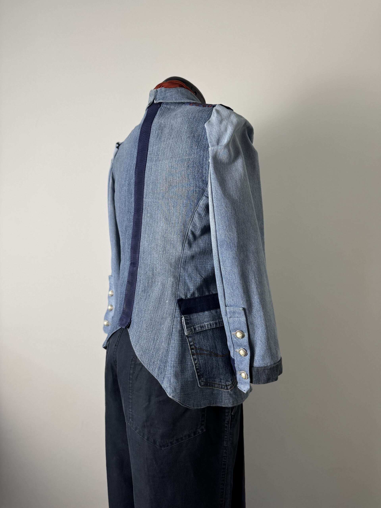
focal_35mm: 24
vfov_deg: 71.6
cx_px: 190
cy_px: 254
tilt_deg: -1.5
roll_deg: -2.0
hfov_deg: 56.8
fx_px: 352
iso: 160
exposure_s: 1/100
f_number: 1.78
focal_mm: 6.76
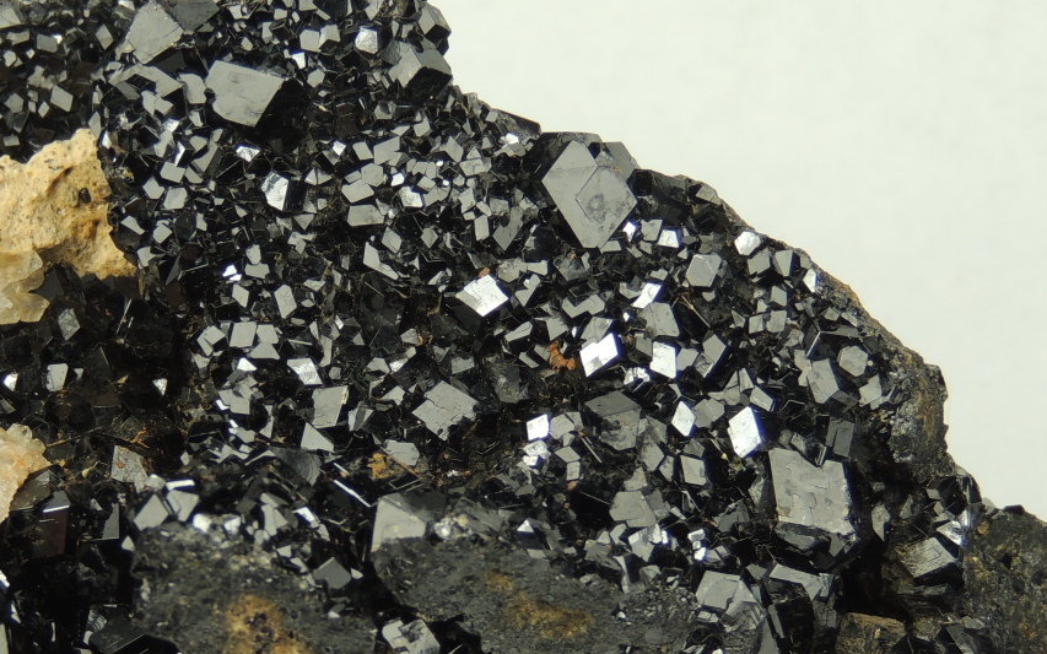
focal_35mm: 169
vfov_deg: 7.8
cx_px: 247
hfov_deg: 12.4
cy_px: 375
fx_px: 4822
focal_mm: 15.1
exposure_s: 1/200
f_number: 4
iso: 100
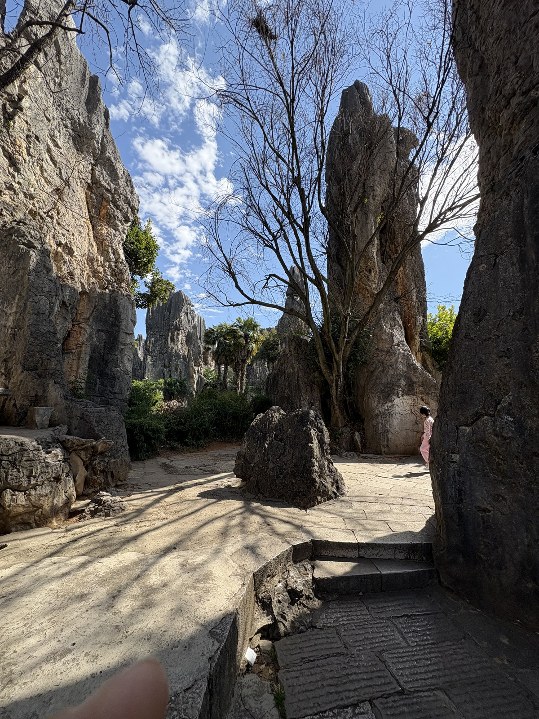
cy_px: 360
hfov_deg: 85.7
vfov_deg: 102.1
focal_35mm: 14
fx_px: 291
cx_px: 270
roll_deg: -0.3
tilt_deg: +10.6
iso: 64
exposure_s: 1/944
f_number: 2.2
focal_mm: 2.22
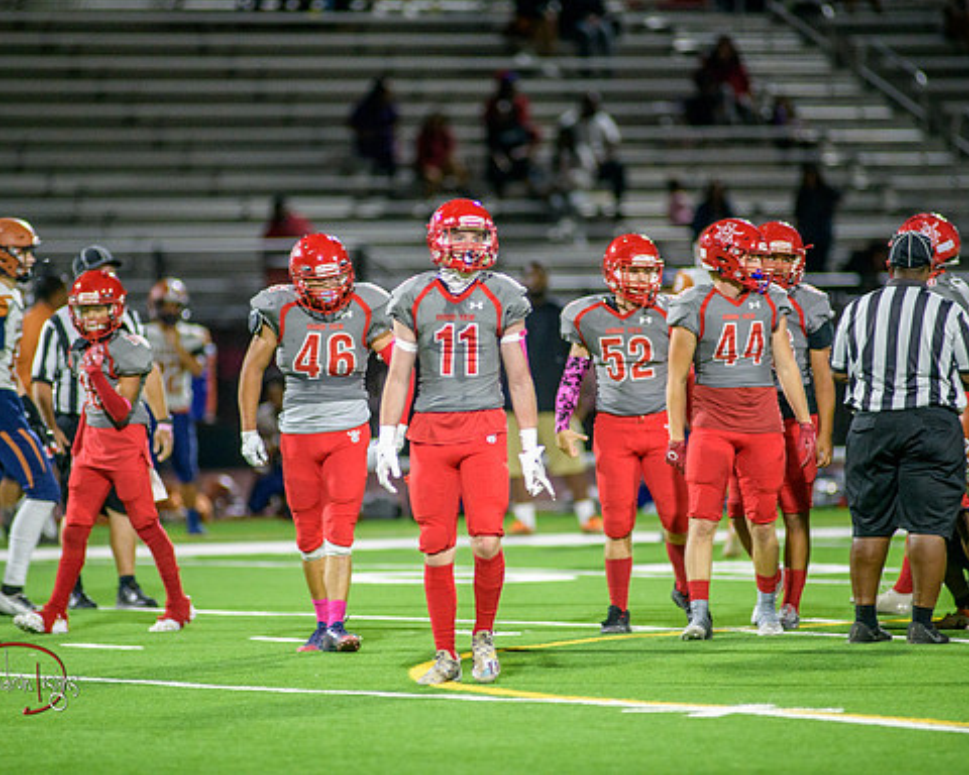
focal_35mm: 340
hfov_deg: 5.7
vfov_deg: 4.6
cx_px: 464
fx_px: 9751
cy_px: 386
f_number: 2.8
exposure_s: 1/500
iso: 2000
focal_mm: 300
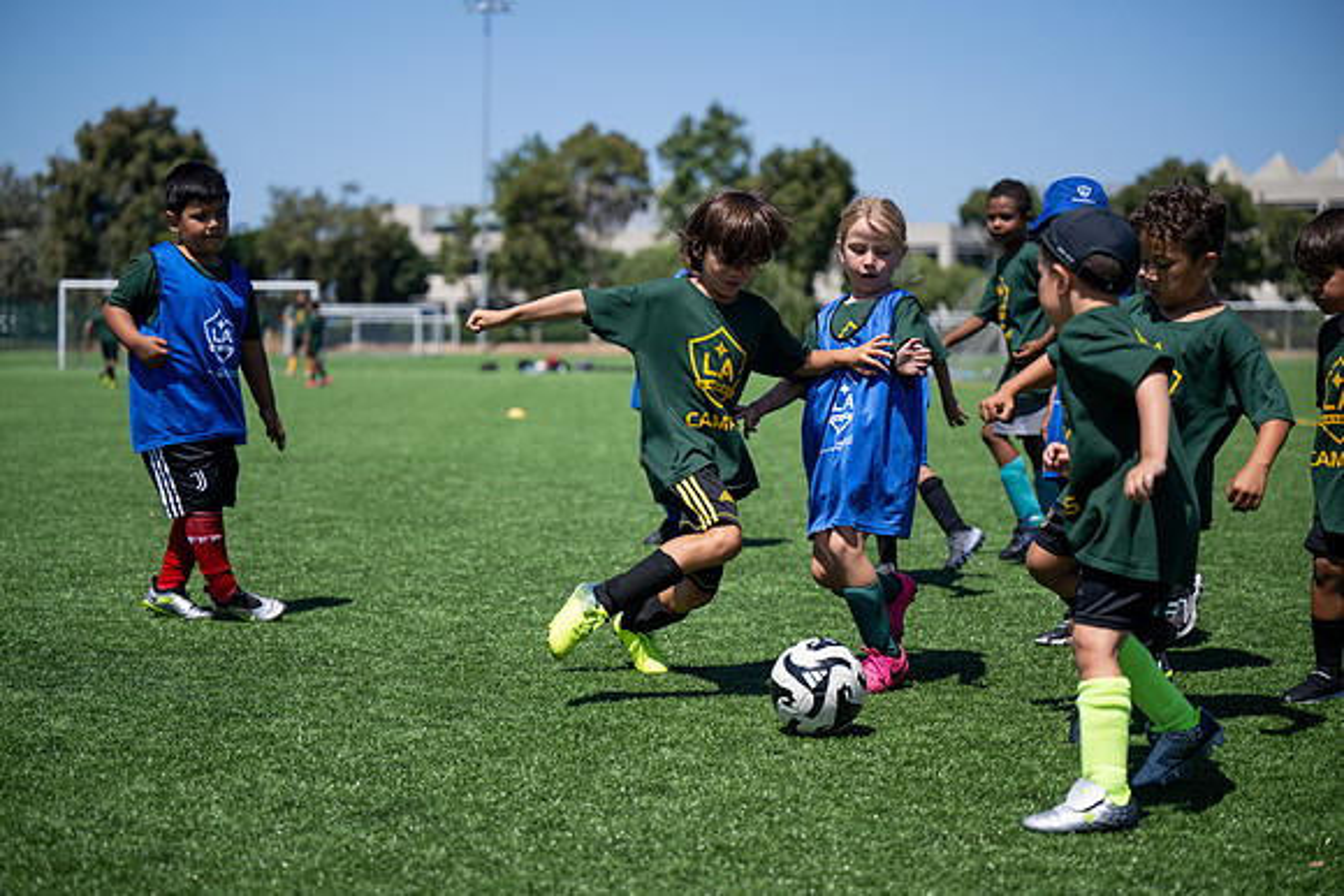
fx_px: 2614
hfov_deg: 28.8
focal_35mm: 70
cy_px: 448
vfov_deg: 19.5
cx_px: 672
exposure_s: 1/2500
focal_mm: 70
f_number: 2.8
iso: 160
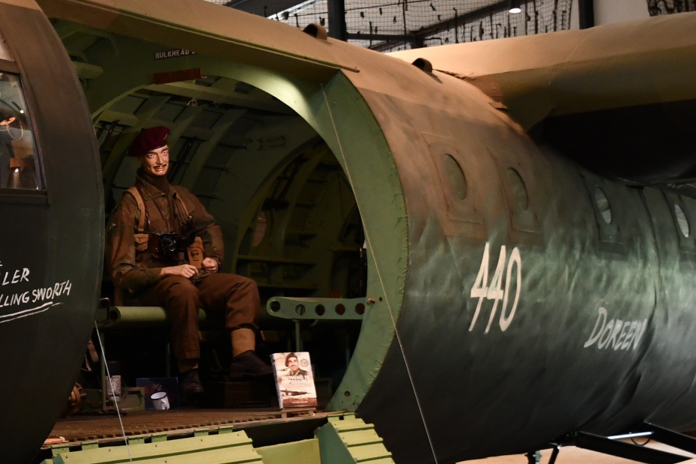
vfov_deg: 14.7
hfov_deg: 21.5
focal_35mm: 93
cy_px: 307
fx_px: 1798
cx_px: 94
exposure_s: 1/25
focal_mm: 24
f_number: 3
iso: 1000
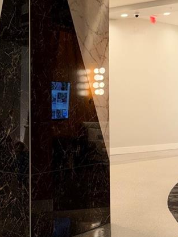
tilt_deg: +0.8
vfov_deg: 28.1
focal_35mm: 69
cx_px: 22
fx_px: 473
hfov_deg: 20.9
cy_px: 95
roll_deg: +0.2
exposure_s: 1/27
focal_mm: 6.76
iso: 100
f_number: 1.78
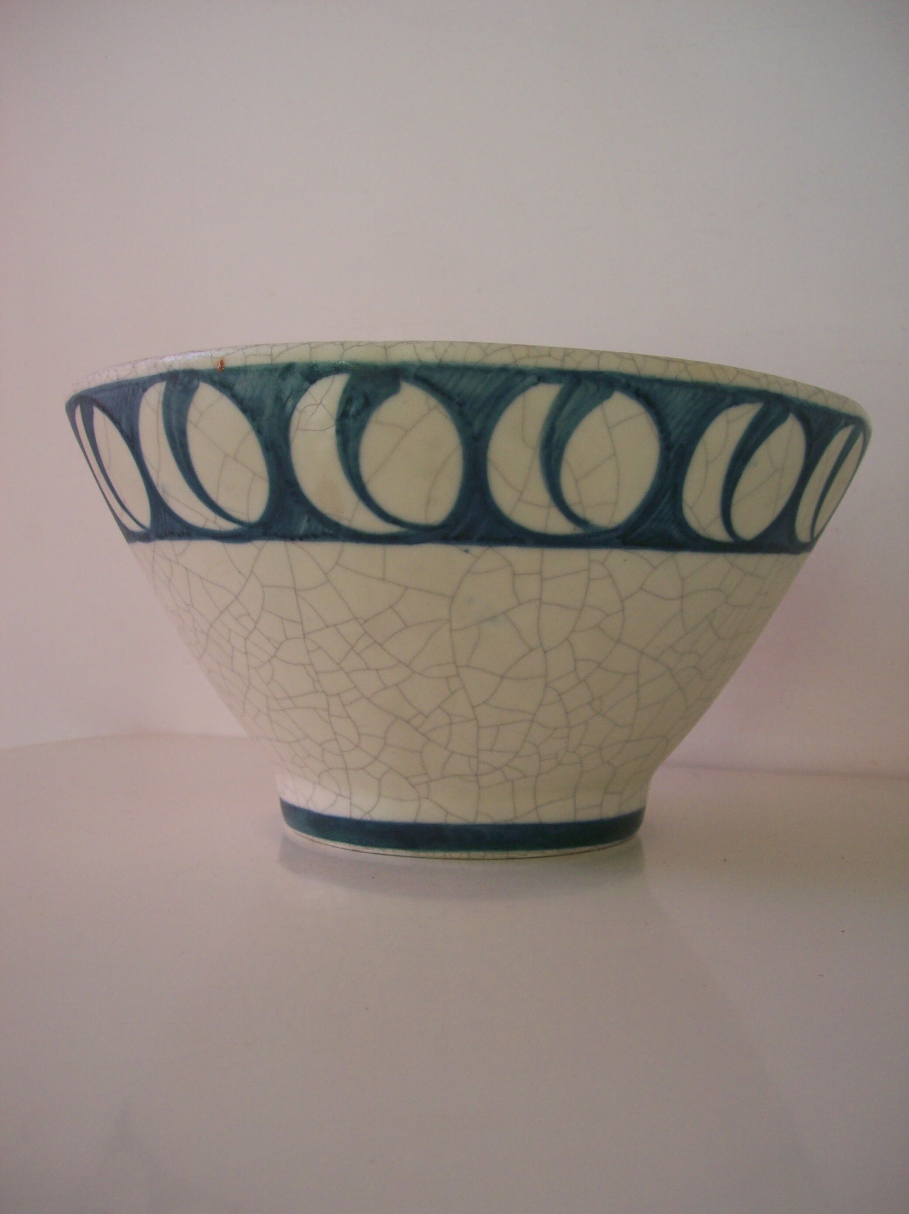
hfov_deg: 38.6
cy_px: 616
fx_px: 1296
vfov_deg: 50.2
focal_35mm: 37
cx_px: 460
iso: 80
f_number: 2.7
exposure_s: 1/72.6
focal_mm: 6
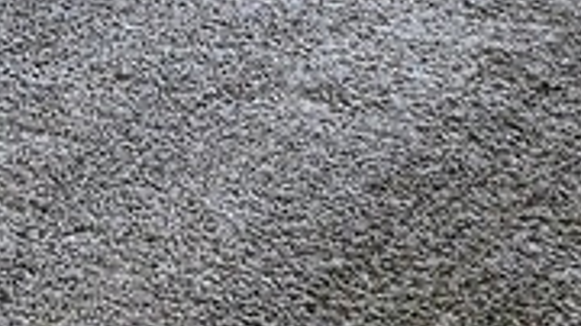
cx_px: 123
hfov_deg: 10.7
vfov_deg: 5.0
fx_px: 3079
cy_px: -1243
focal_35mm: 200
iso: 40
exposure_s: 1/120
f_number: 1.7
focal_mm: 6.3
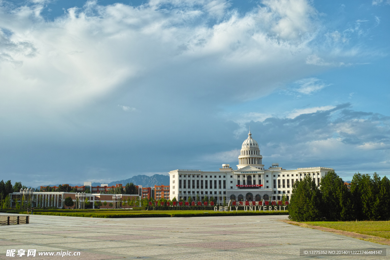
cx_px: 195
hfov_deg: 43.6
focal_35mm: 45
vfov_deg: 29.9
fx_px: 488
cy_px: 130
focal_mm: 30
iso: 100
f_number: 5.6
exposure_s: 1/400
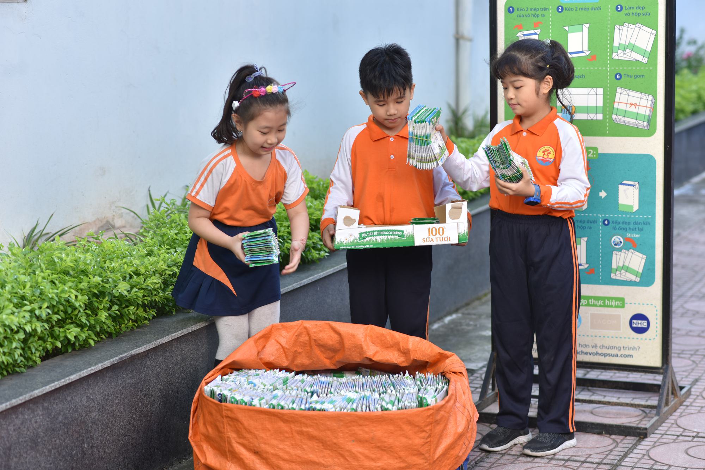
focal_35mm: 85
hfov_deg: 23.9
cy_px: 235
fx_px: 1664
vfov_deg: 16.1
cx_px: 352
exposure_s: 1/320
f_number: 3.2
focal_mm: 85
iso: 160
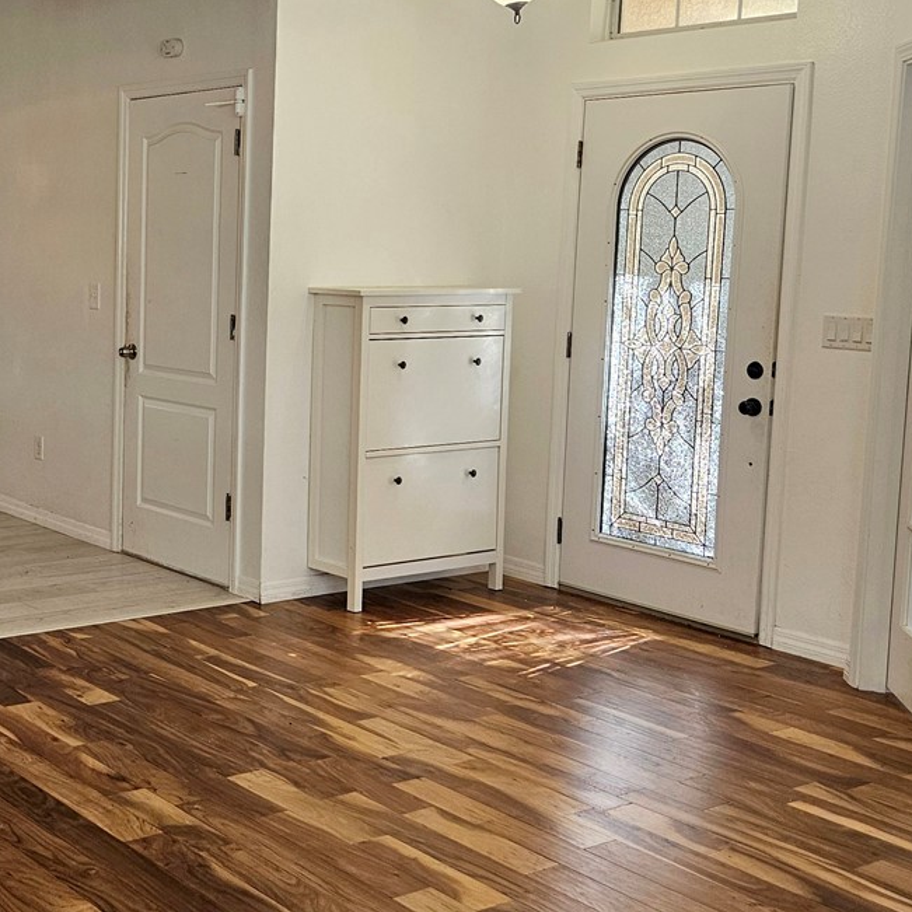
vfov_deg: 33.9
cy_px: 364
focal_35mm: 50
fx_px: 1490
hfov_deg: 32.4
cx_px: 101
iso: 160
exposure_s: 1/120
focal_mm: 5.4
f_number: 1.8
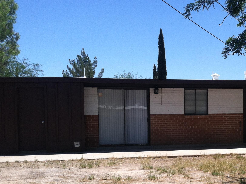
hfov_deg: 33.5
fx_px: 397
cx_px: 194
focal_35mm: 56
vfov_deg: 25.7
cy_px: 138
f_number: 2.8
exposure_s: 1/1364
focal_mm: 3.85
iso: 80
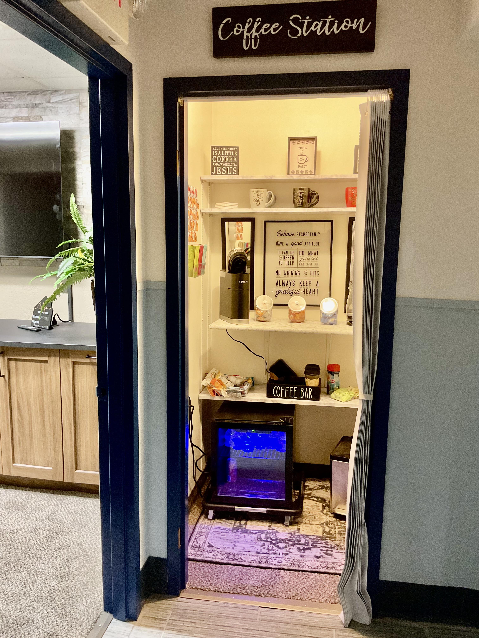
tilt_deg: -8.6
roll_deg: -0.9
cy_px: 319
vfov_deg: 61.7
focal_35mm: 29
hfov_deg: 48.2
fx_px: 535
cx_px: 240
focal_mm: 3
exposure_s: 1/40
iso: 250
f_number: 1.8
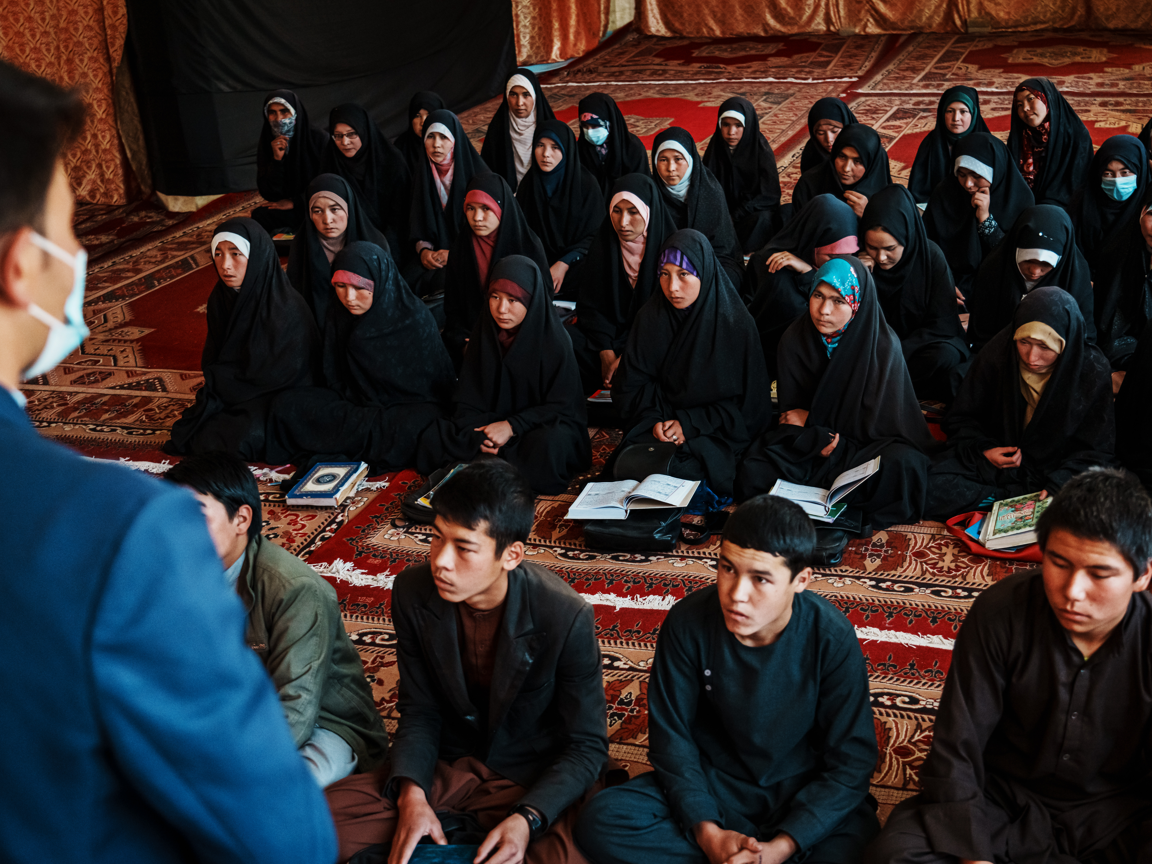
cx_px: 642
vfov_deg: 34.3
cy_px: 436
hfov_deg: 44.7
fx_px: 1398
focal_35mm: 42
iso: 3200
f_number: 4
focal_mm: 38
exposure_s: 1/640
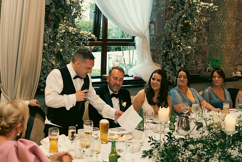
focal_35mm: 61
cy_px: 81
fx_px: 410
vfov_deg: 22.3
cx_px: 121
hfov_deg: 32.9
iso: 2500
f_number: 3.5
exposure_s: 1/160
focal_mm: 61
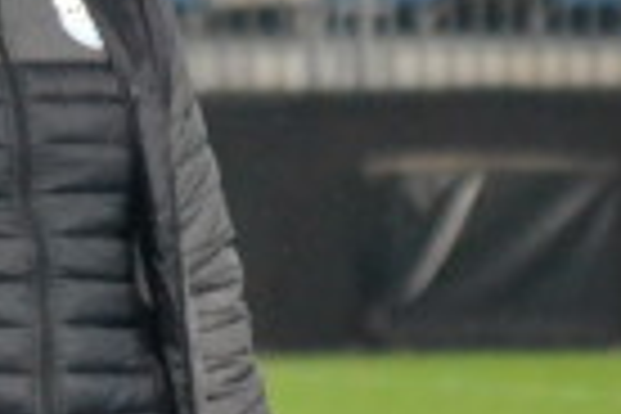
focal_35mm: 1669
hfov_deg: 1.2
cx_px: -40
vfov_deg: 0.8
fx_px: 28788
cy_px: 216
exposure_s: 1/200
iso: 3200
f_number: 5.6
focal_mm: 200
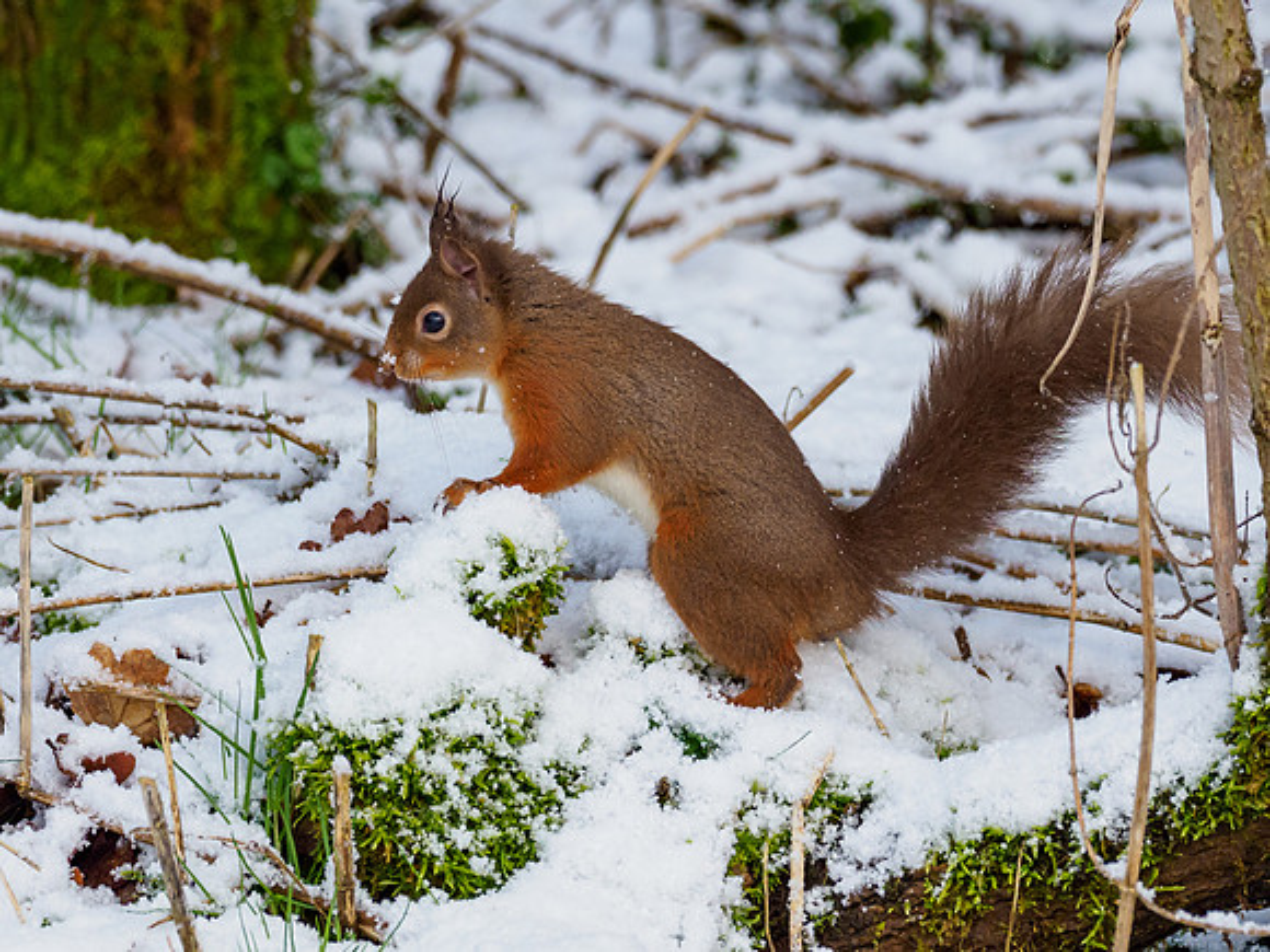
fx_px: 30994
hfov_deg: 2.3
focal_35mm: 845
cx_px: 712
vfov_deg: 1.8
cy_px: 540
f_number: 4
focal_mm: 300
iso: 1600
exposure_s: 1/640
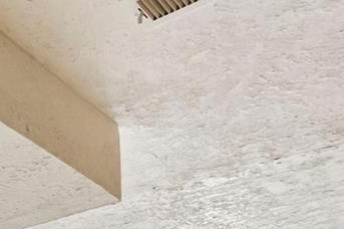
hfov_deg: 25.4
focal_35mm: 70
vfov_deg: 15.0
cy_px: 486
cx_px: -88
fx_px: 668
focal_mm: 10
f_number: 8
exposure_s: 1/3.33
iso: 400
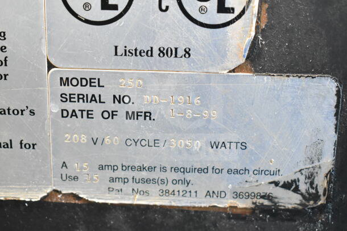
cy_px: 116
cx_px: 174
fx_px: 607
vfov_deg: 21.6
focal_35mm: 63
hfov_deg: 31.9
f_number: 5
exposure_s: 1/60
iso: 5600
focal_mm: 42
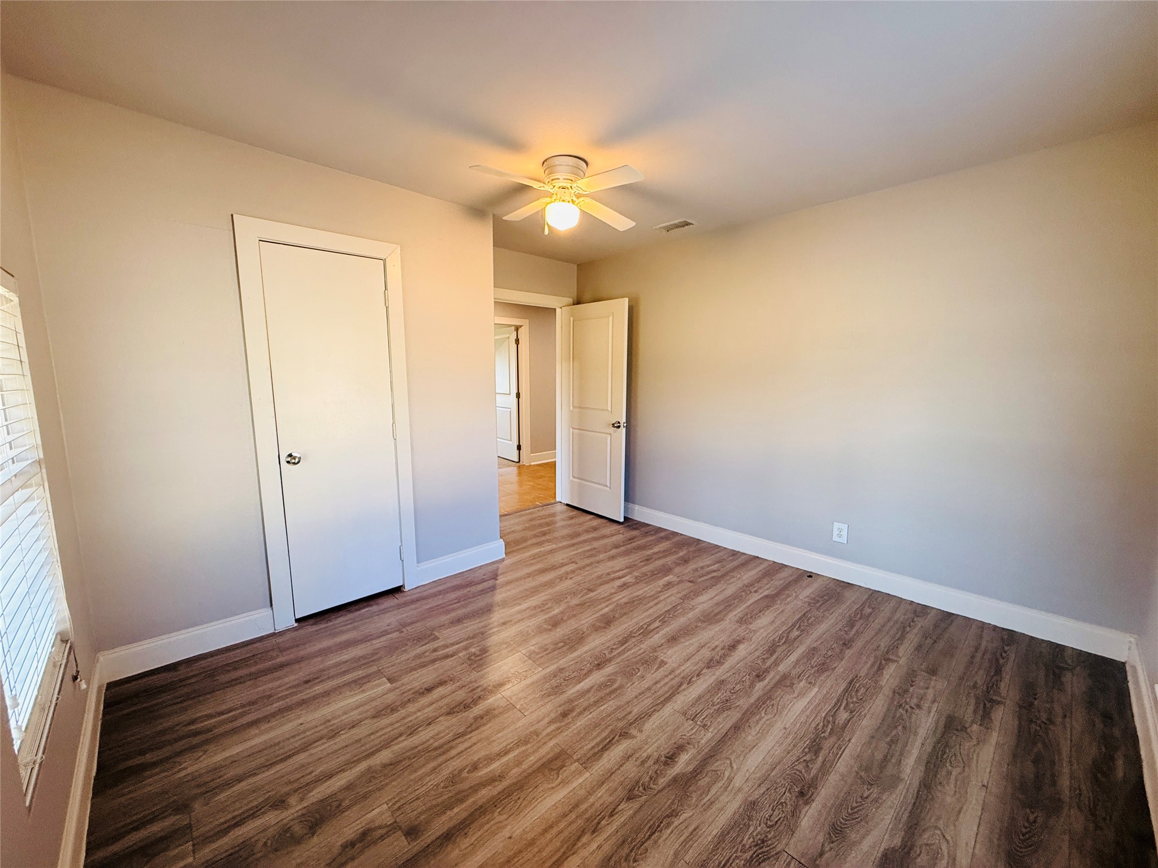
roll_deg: +0.3
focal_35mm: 14
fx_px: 468
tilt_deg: -7.2
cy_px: 434
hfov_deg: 102.1
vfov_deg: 85.7
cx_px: 579
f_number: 2.2
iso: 200
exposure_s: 1/60
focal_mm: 2.22
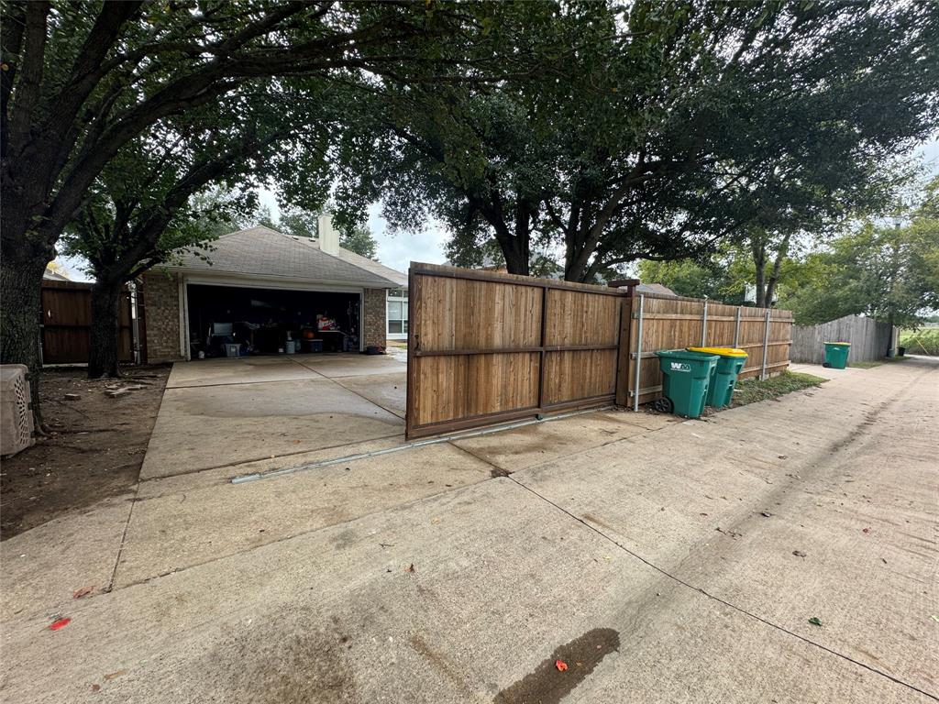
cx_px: 470
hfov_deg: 102.1
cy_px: 352
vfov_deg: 85.7
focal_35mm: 14
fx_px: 380
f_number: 2.2
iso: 40
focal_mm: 2.22
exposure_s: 1/202
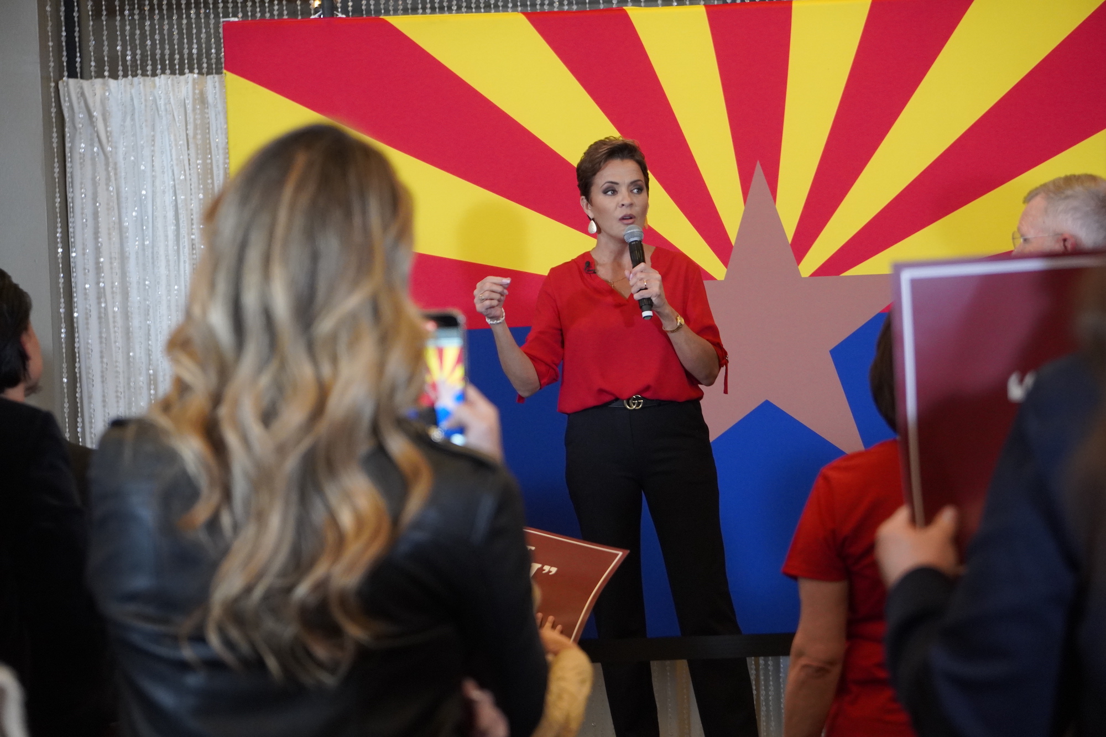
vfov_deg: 13.0
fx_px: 3225
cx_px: 553
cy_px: 368
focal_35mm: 105
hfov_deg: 19.5
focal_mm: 70
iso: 2000
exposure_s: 1/160
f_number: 4
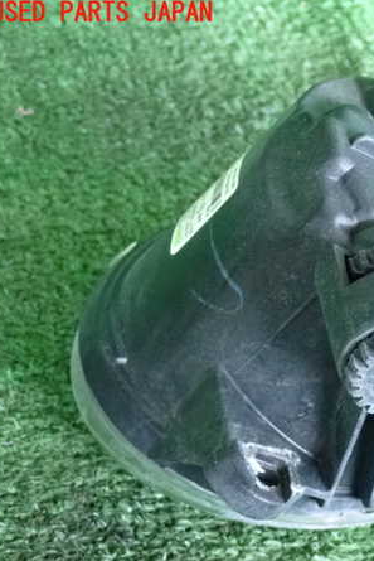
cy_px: 281
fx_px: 1682
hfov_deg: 12.6
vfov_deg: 18.9
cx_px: 361
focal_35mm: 108
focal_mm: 13.65
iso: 2000
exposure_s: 1/125
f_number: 4.1
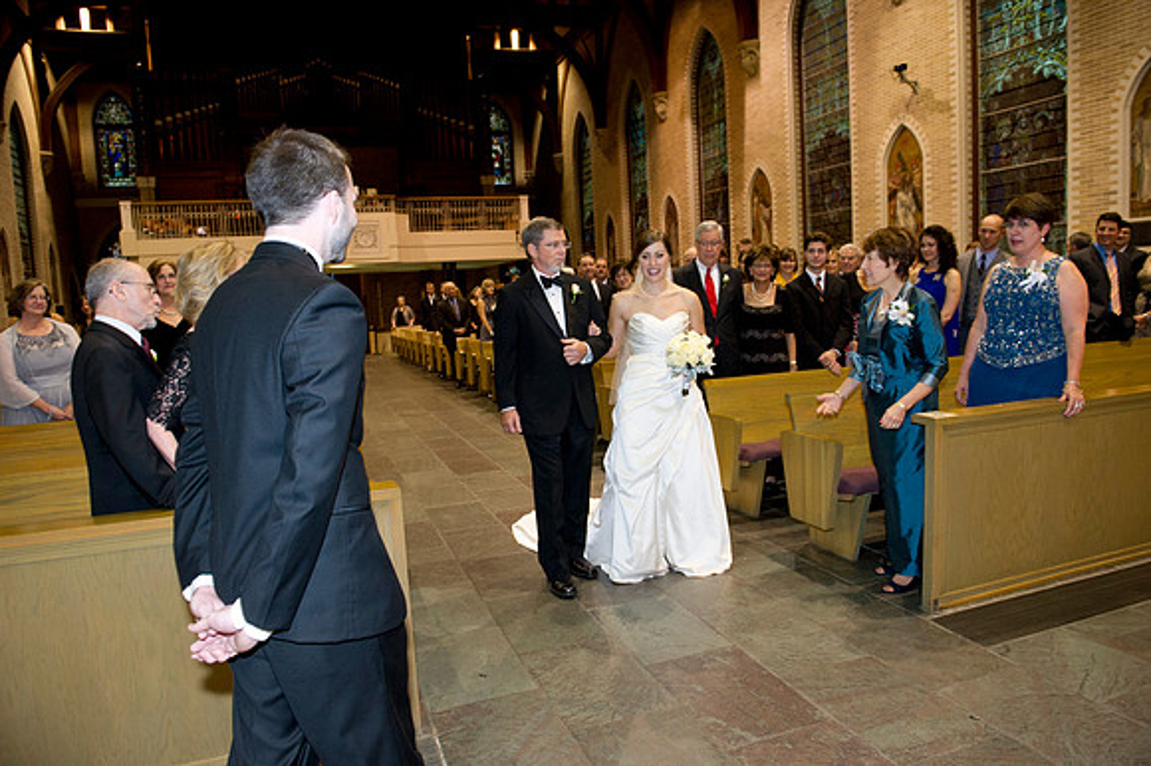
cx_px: 576
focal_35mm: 24
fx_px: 767
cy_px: 383
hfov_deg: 73.8
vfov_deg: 53.1
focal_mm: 24
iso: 1250
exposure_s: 1/60
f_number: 4
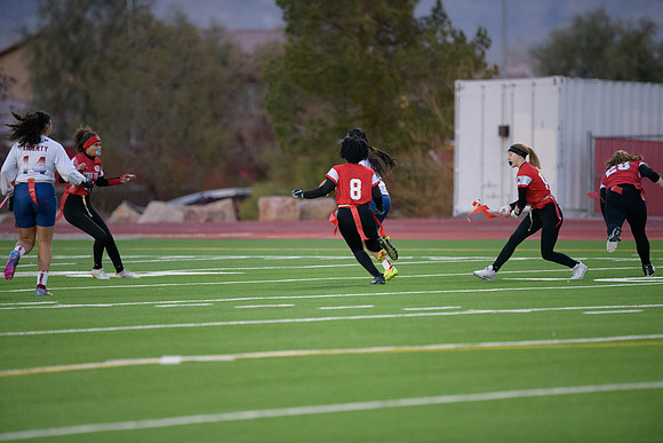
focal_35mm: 300
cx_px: 332
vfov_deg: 4.6
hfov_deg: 6.9
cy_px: 222
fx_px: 5526
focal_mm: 300
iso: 5600
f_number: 2.8
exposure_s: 1/3200
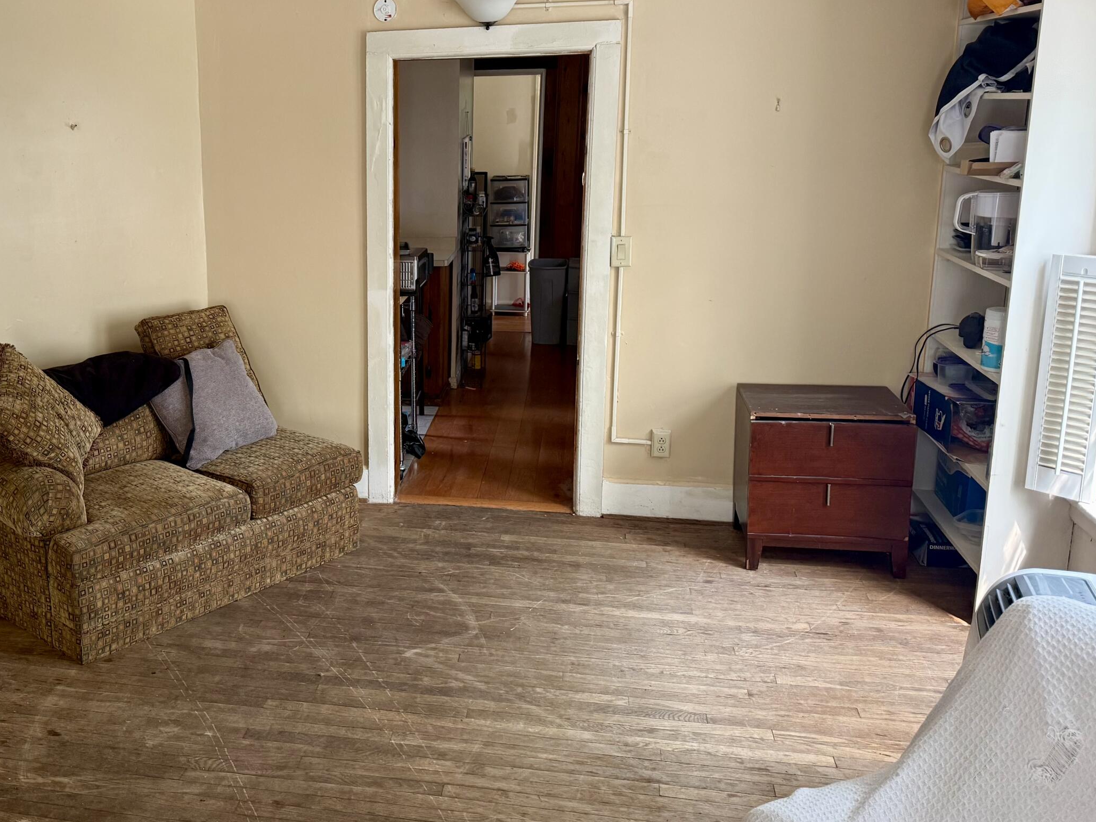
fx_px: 1108
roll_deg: +0.6
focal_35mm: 35
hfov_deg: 51.3
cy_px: 342
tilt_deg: -11.5
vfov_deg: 40.6
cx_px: 337
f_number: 1.78
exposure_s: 1/60
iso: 250
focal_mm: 6.76
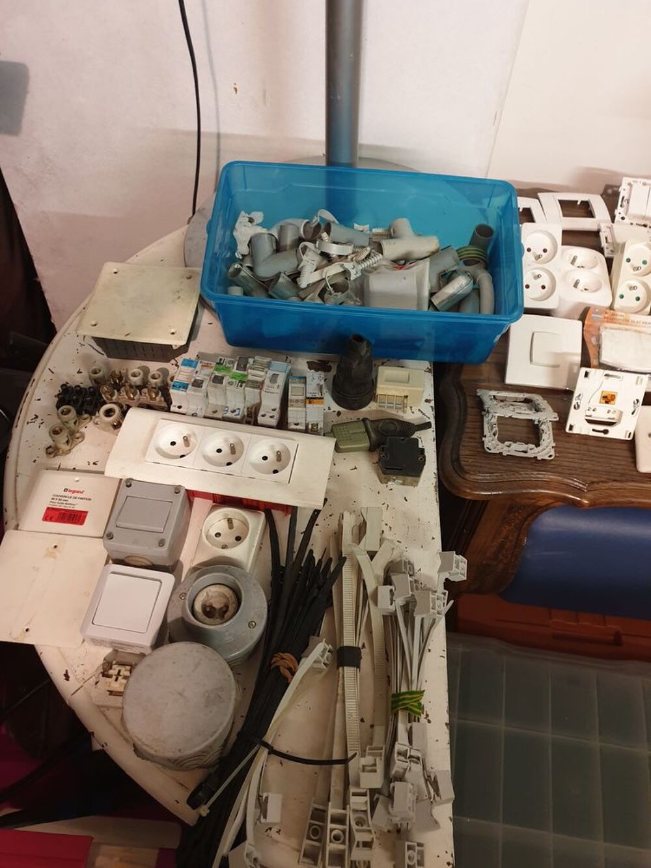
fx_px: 652
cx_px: 326
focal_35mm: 26
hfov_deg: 53.1
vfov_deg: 67.3
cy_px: 434
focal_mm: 4.3
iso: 250
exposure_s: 1/17
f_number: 1.5
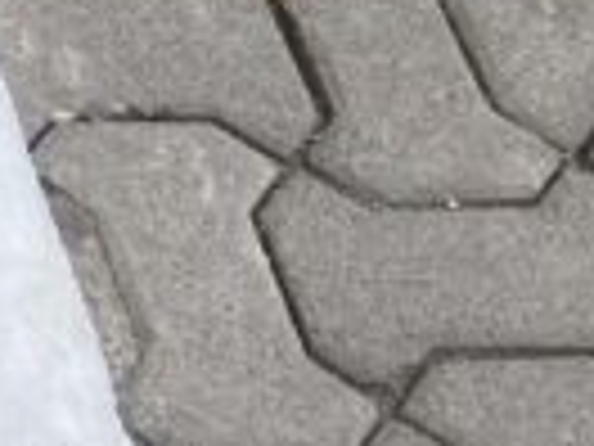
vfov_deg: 8.7
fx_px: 2900
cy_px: 20
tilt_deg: -50.8
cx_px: -986
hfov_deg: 9.8
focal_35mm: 169
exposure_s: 1/278
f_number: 1.8
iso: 32
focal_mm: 4.25
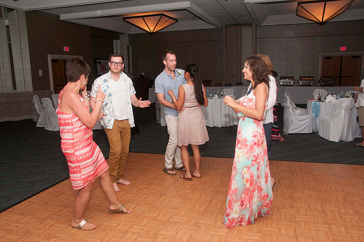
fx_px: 303
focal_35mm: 30
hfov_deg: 62.0
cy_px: 121
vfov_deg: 43.5
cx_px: 182
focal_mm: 20
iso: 400
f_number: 5.6
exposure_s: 1/60
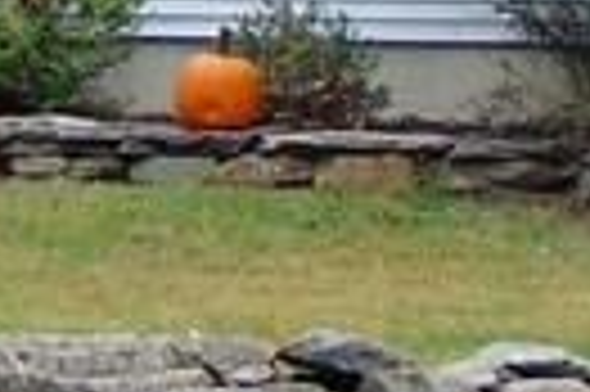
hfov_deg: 6.0
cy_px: -620
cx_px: -122
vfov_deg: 3.9
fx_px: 5598
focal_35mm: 342
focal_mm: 7.6
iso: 80
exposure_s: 1/250
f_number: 3.3
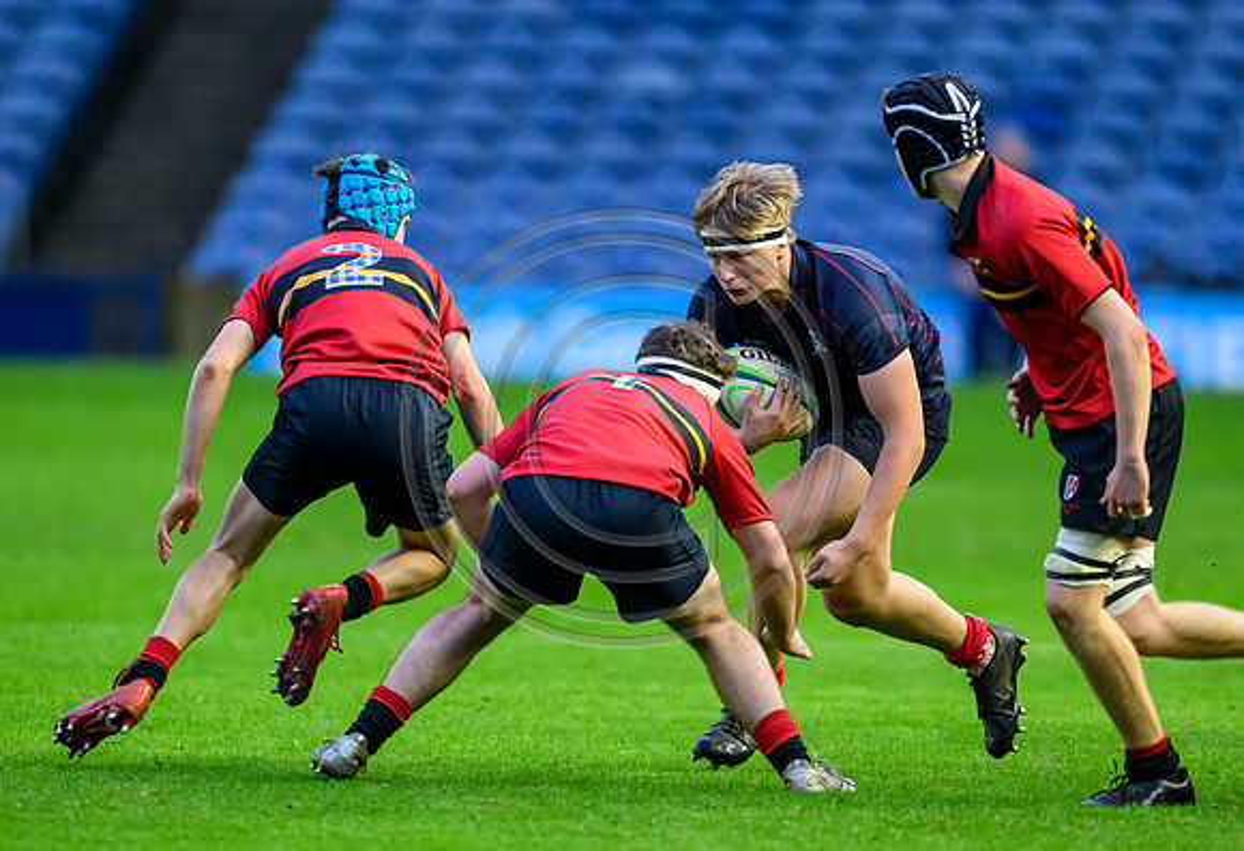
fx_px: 26082
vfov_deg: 1.9
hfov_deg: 2.7
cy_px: 516
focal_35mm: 749
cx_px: 717
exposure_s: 1/1250
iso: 8000
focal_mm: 560
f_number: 4
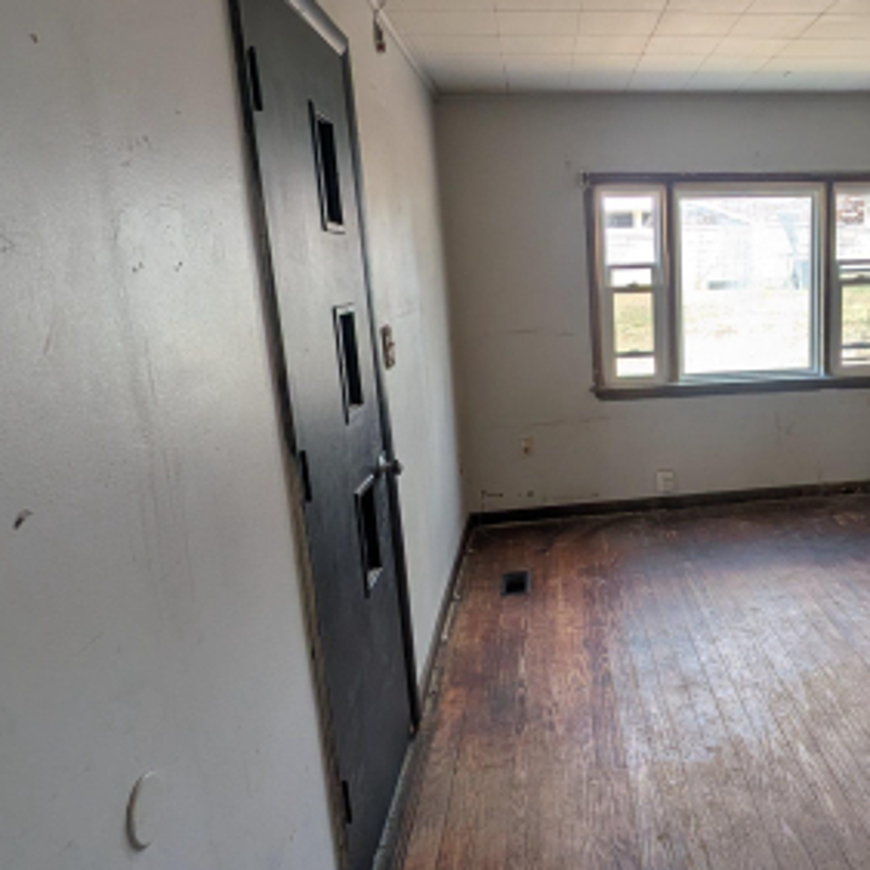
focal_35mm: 25
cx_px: 666
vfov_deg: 62.9
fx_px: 711
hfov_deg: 59.1
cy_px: 432
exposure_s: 1/205
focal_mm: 2.02
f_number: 1.7
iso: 49
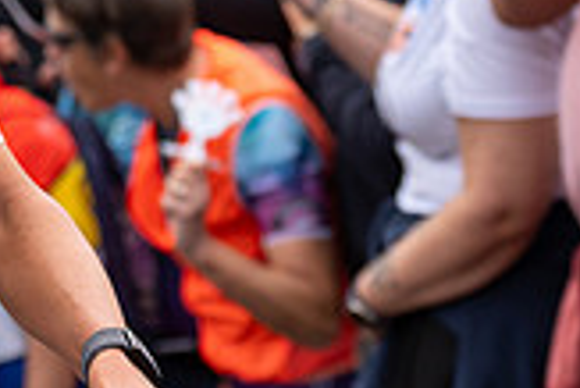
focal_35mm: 300
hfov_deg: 6.8
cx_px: -117
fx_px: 4838
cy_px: -105
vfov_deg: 4.6
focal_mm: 83
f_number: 3.5
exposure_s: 1/1000
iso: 320
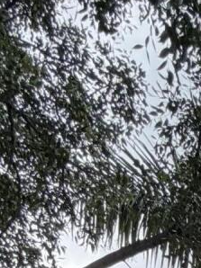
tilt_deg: +21.6
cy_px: 759
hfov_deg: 12.3
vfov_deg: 12.2
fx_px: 729
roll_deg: +1.1
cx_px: 488
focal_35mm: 94
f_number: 2.2
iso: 50
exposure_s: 1/502
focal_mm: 2.22
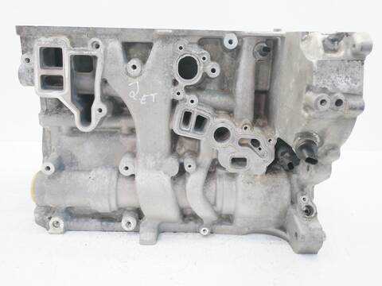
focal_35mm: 30
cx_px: 191
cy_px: 143
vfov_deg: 46.8
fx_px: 331
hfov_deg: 60.0
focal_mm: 15
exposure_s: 1/60
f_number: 3.8
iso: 500
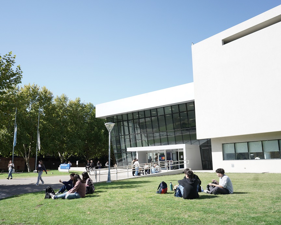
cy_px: 112
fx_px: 266
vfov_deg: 45.8
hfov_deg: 55.3
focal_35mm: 32
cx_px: 113
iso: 500
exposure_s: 1/3200
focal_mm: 28
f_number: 3.5
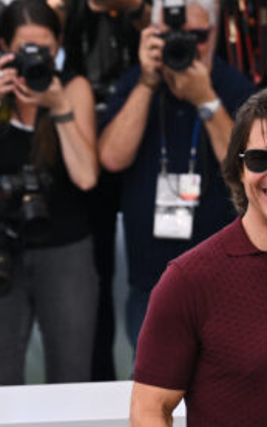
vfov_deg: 7.6
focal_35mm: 278
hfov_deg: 4.7
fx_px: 3238
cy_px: 214
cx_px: 241
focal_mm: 120
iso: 250
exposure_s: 1/2000
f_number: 4.5
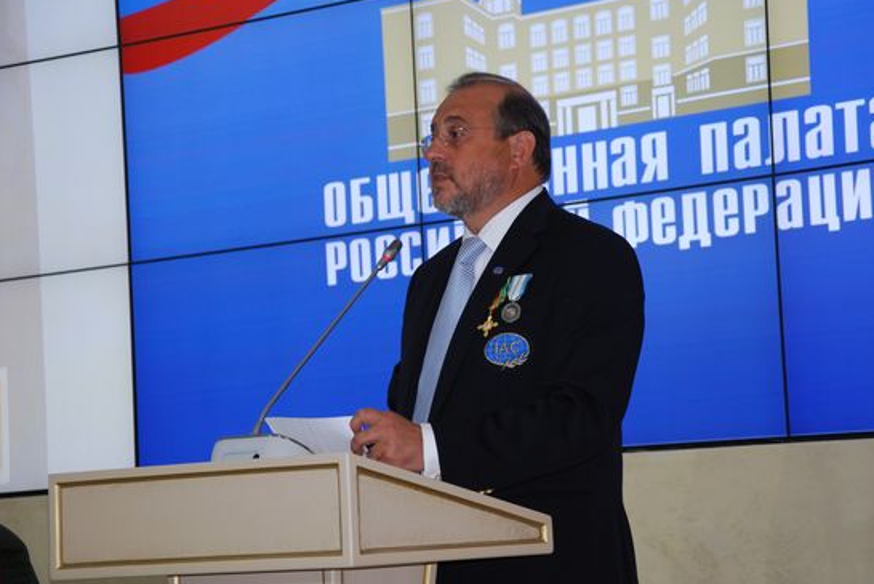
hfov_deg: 16.6
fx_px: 3002
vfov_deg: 11.1
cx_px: 477
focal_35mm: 124
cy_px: 303
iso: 400
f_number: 5.6
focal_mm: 75
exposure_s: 1/60
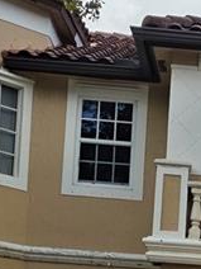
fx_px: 1006
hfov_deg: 10.9
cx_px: 320
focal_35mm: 130
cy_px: 365
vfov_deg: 14.4
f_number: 1.7
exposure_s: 1/5017
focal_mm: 6.3
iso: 80
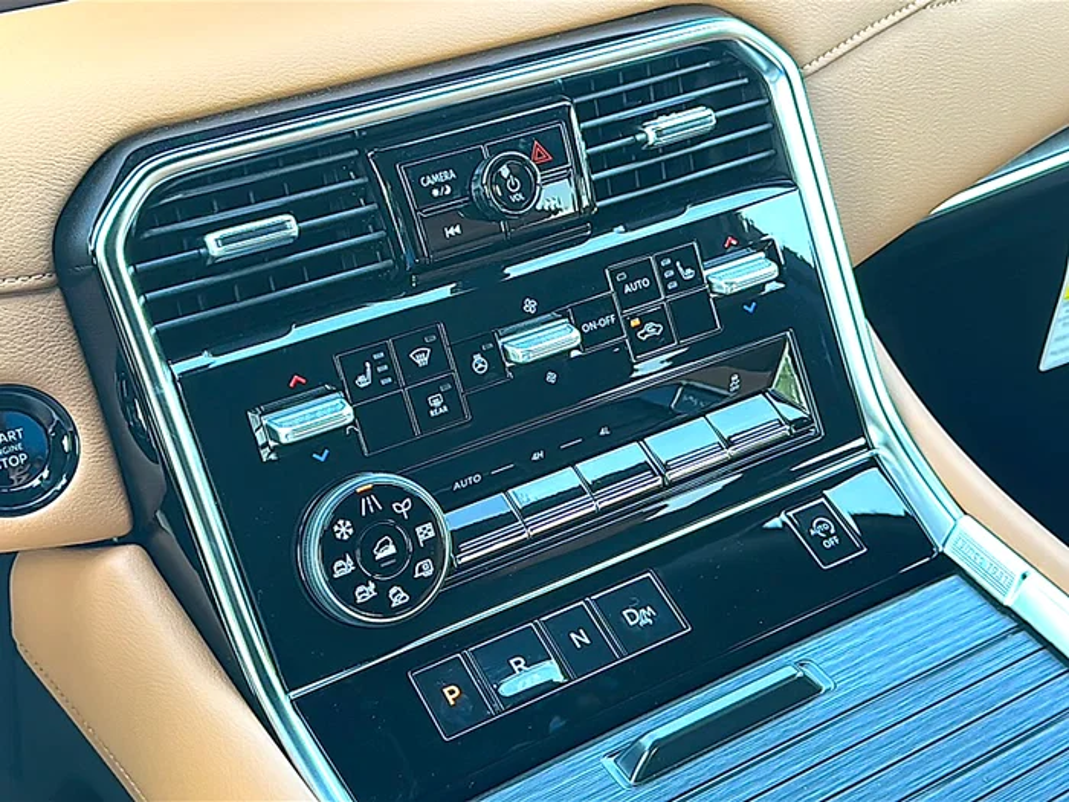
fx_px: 1266
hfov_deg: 45.8
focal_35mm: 41
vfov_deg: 35.1
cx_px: 534
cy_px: 401
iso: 125
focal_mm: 6.86
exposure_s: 1/121
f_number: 1.78
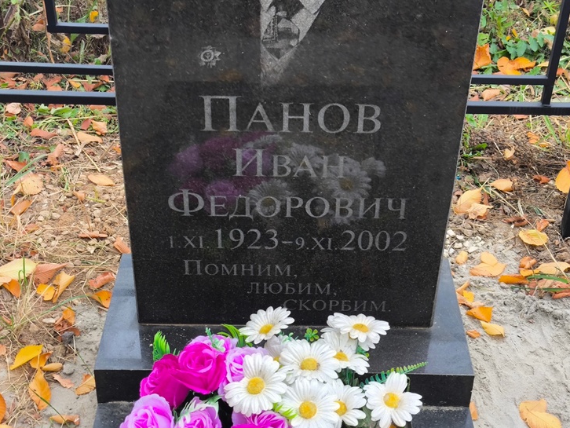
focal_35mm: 55
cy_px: 197
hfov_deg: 34.9
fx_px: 906
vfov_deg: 26.6
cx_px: 299
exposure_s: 1/120
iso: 100
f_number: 1.7
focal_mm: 4.71
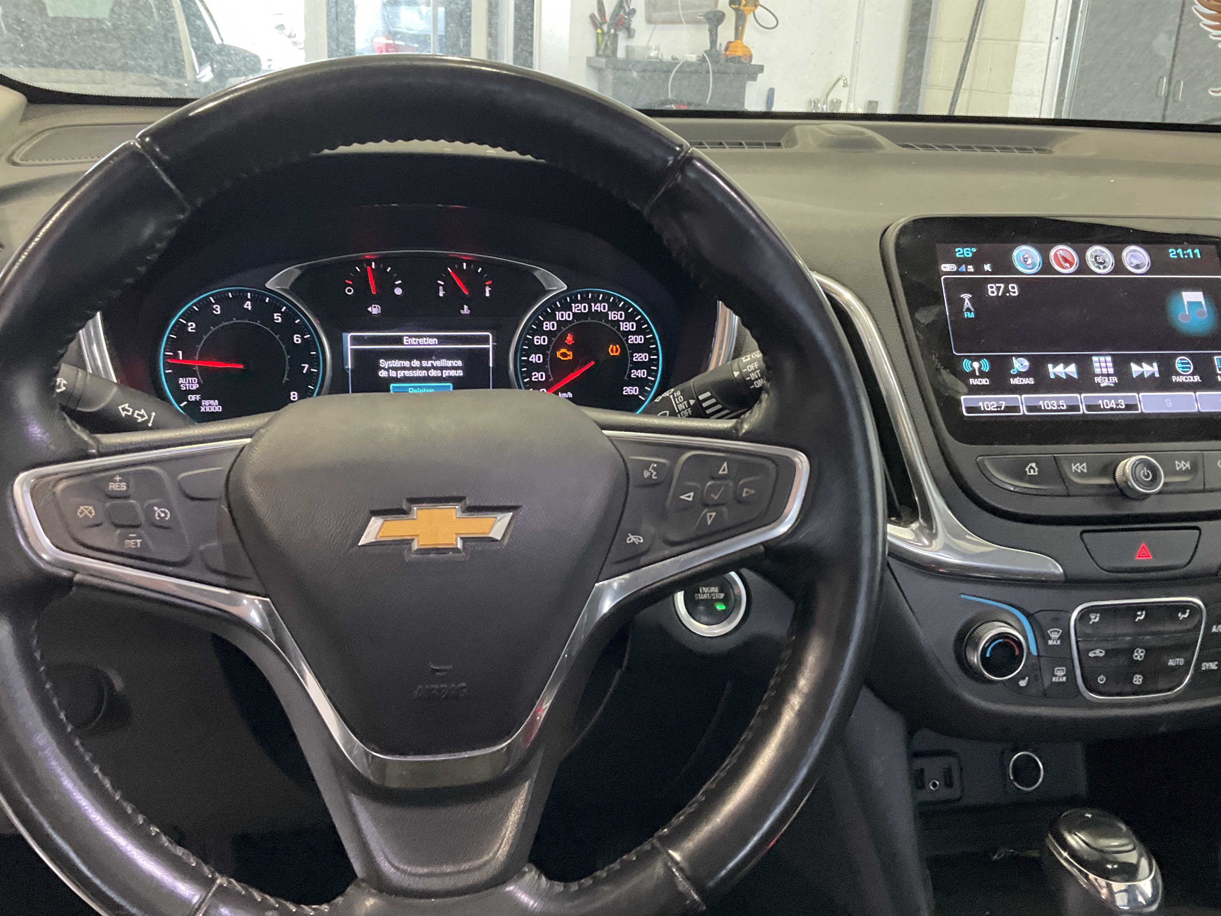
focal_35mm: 34
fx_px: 1199
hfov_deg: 54.0
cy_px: 422
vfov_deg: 41.8
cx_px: 593
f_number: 1.8
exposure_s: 1/60
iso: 250
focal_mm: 3
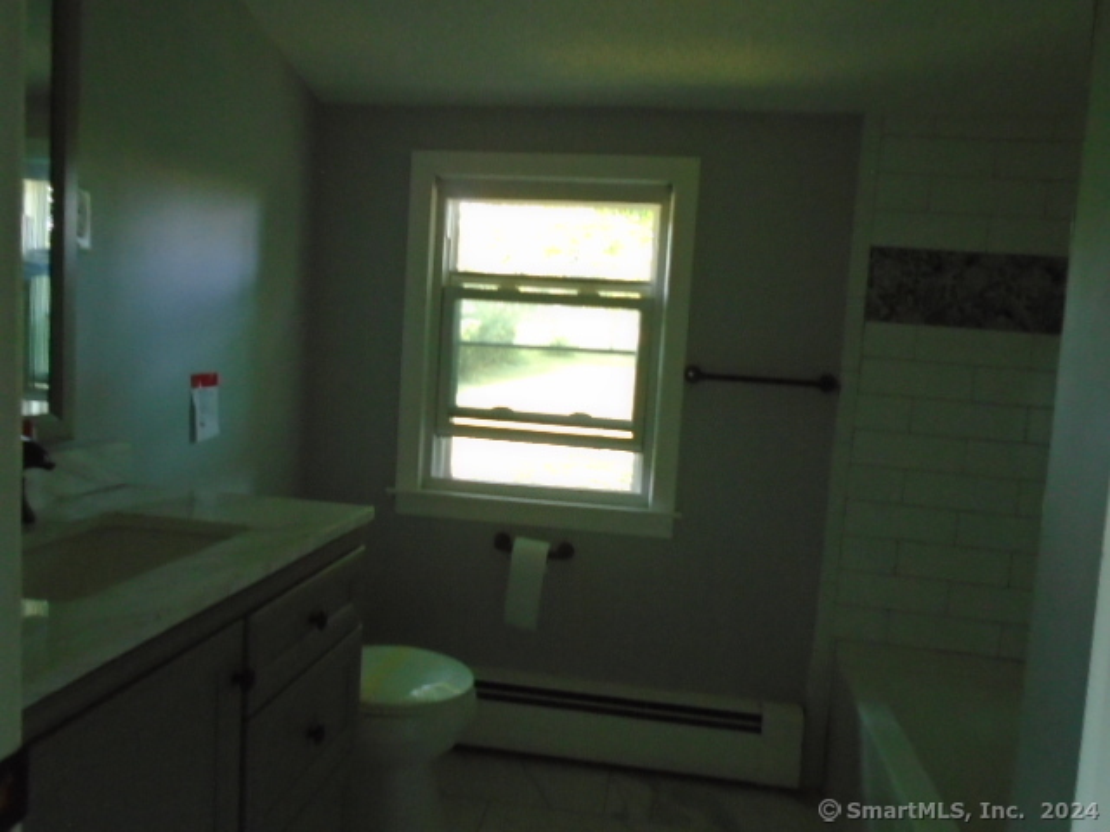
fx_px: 834
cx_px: 555
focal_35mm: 26
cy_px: 416
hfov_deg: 67.3
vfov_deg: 53.1
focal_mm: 4.6
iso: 320
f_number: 3.2
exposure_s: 1/30
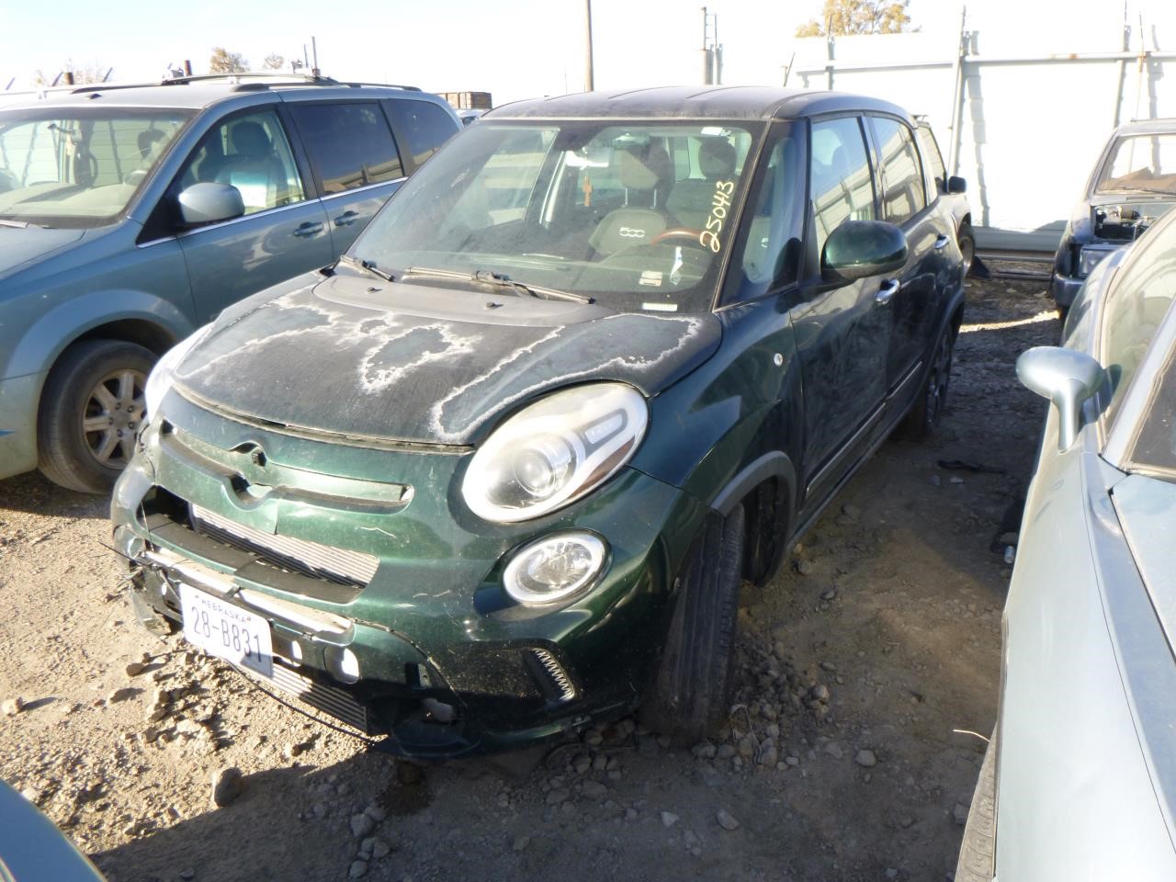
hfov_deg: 69.4
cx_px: 588
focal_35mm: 25
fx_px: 849
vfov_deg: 54.9
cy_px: 441
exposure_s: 1/160
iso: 100
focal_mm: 4.5
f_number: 3.9
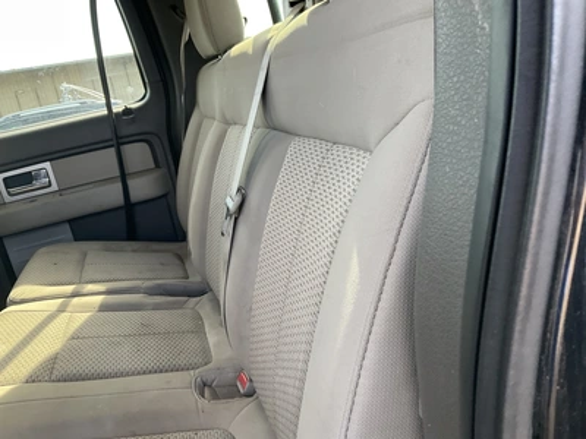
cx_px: 293
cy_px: 220
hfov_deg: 61.7
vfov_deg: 48.2
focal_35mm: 29
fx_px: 491
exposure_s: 1/120
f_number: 1.8
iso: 64
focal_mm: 3
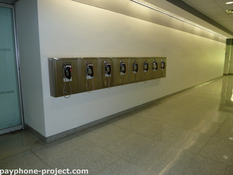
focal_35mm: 25
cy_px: 88
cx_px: 116
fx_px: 168
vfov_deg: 54.9
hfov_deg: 69.4
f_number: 3.3
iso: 250
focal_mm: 4.1
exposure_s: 1/30
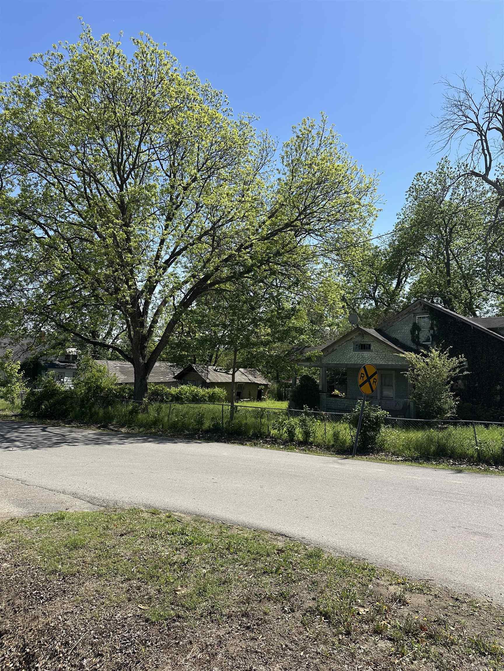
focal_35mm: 24
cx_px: 252
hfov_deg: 56.8
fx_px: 466
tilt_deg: +6.2
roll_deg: -2.0
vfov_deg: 71.6
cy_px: 336
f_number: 1.78
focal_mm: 6.86
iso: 80
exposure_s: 1/3861
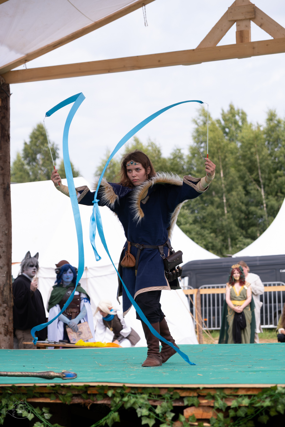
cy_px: 214
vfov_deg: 24.5
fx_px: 986
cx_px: 142
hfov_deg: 16.5
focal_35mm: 83
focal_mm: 55
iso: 160
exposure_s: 1/1250
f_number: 3.2
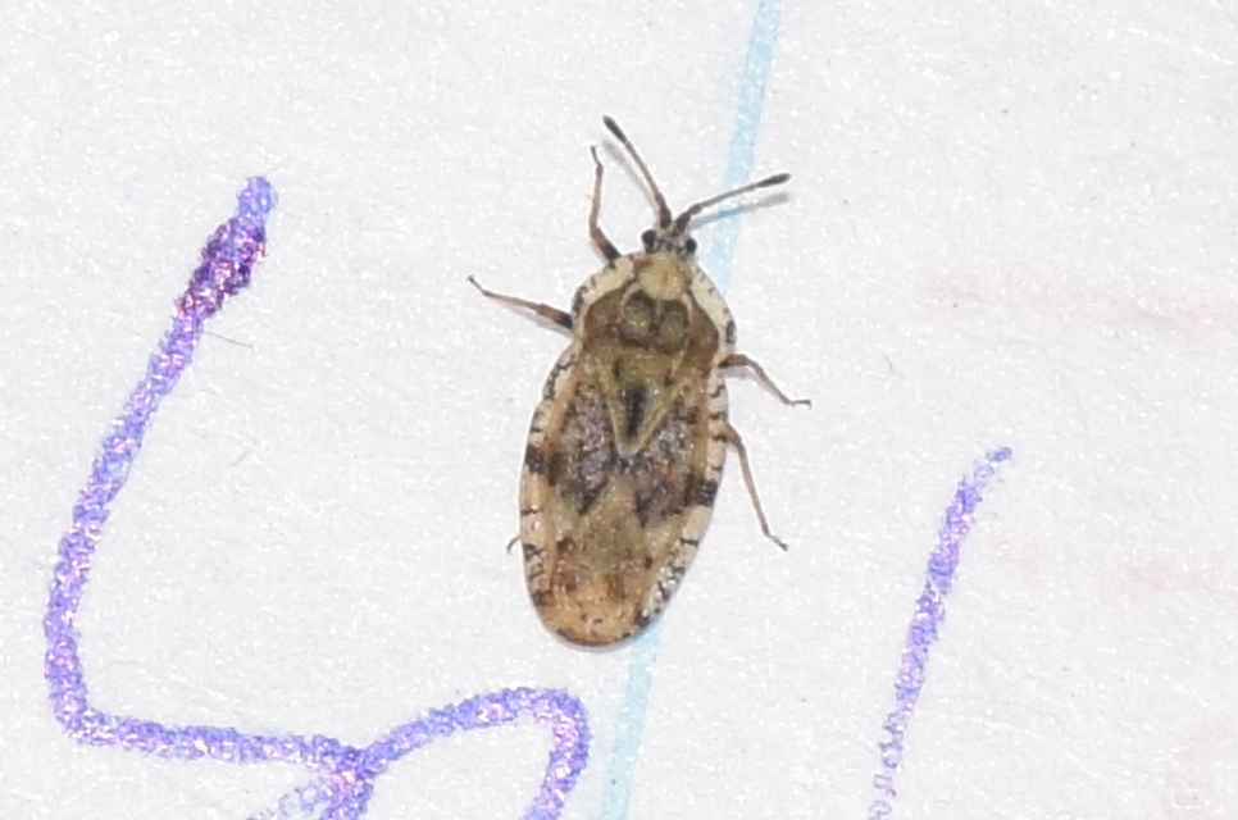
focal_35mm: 210
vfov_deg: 6.5
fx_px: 7207
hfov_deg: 9.8
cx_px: 619
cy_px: 410
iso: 200
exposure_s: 1/160
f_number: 13
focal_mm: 140
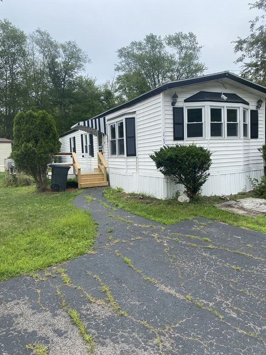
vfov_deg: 67.3
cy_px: 178
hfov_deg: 53.1
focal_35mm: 26
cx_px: 133
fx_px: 266
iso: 32
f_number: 1.8
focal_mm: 4.25
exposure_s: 1/1093
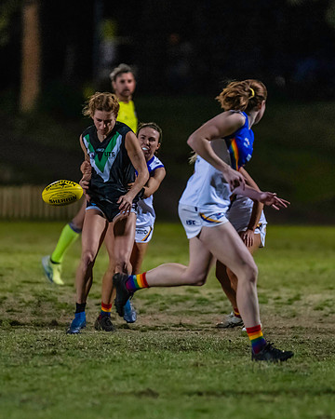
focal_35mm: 513
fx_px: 6356
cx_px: 181
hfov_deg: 3.0
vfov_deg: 3.8
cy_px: 224
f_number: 2.8
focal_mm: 300
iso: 10000
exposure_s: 1/1000
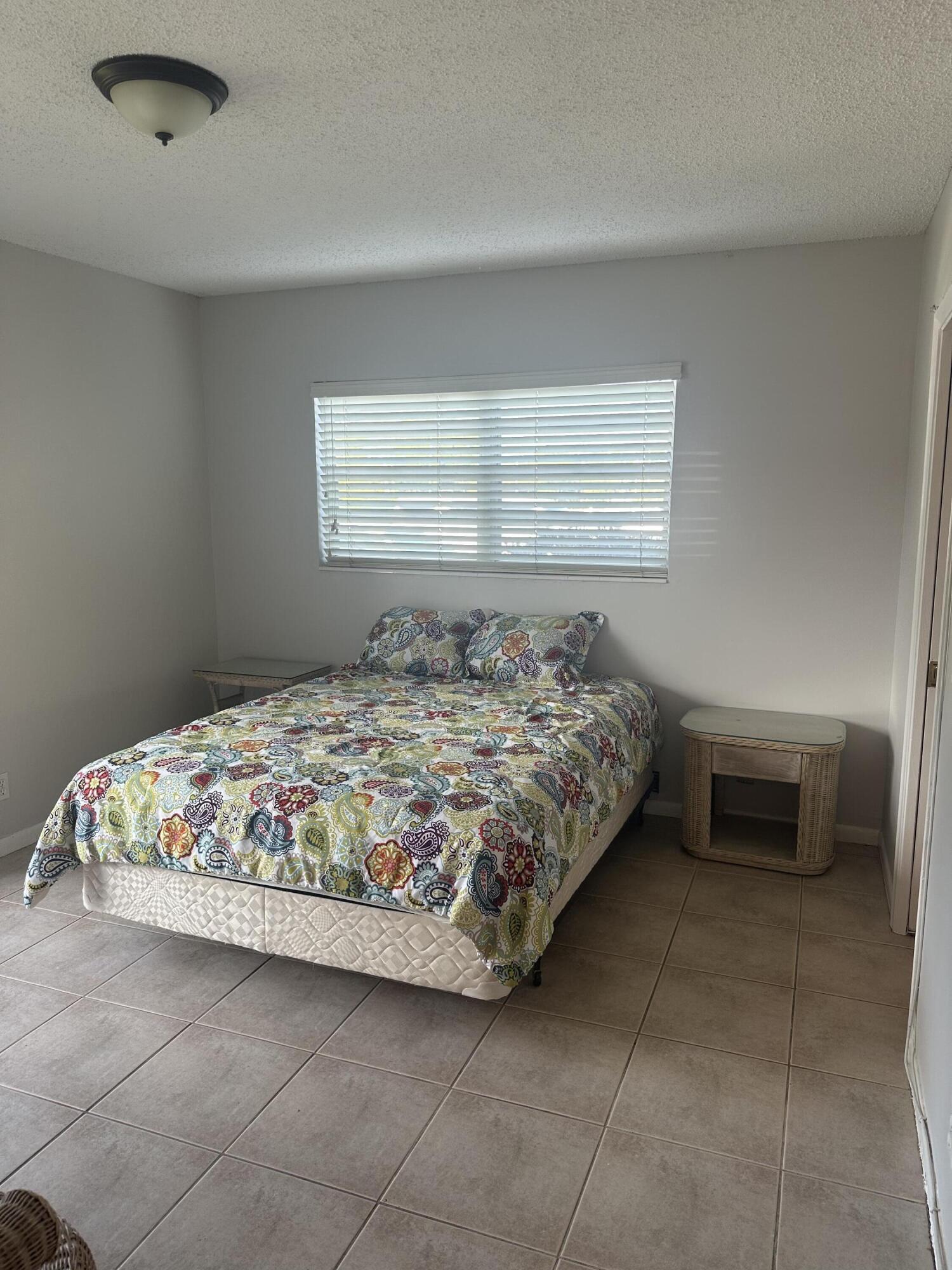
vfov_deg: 71.6
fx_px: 880
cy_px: 635
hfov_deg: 56.8
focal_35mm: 24
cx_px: 476
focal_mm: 6.86
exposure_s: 1/120
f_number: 1.78
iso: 100
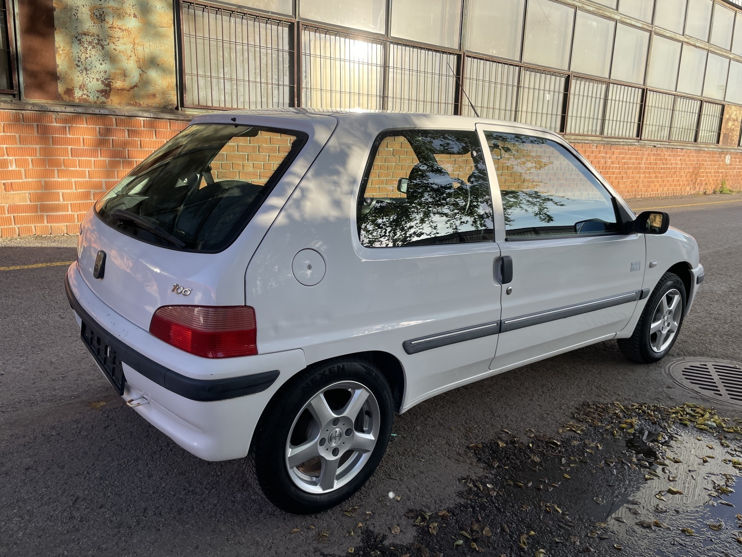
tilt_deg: -11.5
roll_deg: -1.4
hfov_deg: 67.3
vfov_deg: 53.1
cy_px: 278
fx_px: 557
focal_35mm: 26
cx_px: 371
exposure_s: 1/940
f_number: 1.6
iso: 32
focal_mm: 4.2
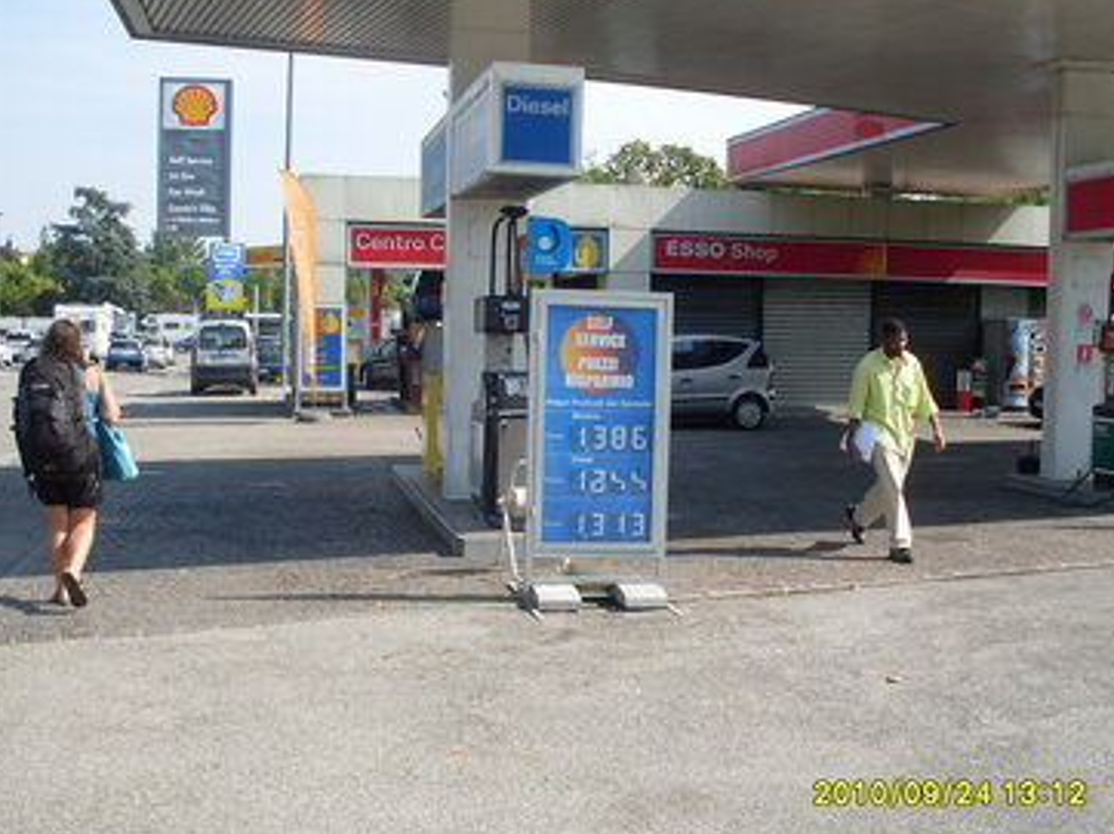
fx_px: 1351
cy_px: 422
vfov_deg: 34.3
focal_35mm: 42
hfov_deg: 44.8
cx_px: 545
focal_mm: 6.3
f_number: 8.4
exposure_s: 1/125
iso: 80
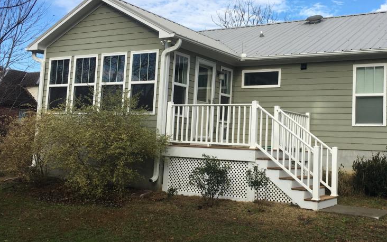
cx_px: 250
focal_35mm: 43
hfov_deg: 45.7
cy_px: 99
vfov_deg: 29.8
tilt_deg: +5.6
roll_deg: -3.0
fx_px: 454
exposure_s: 1/1054
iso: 25
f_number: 2.2
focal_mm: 4.15
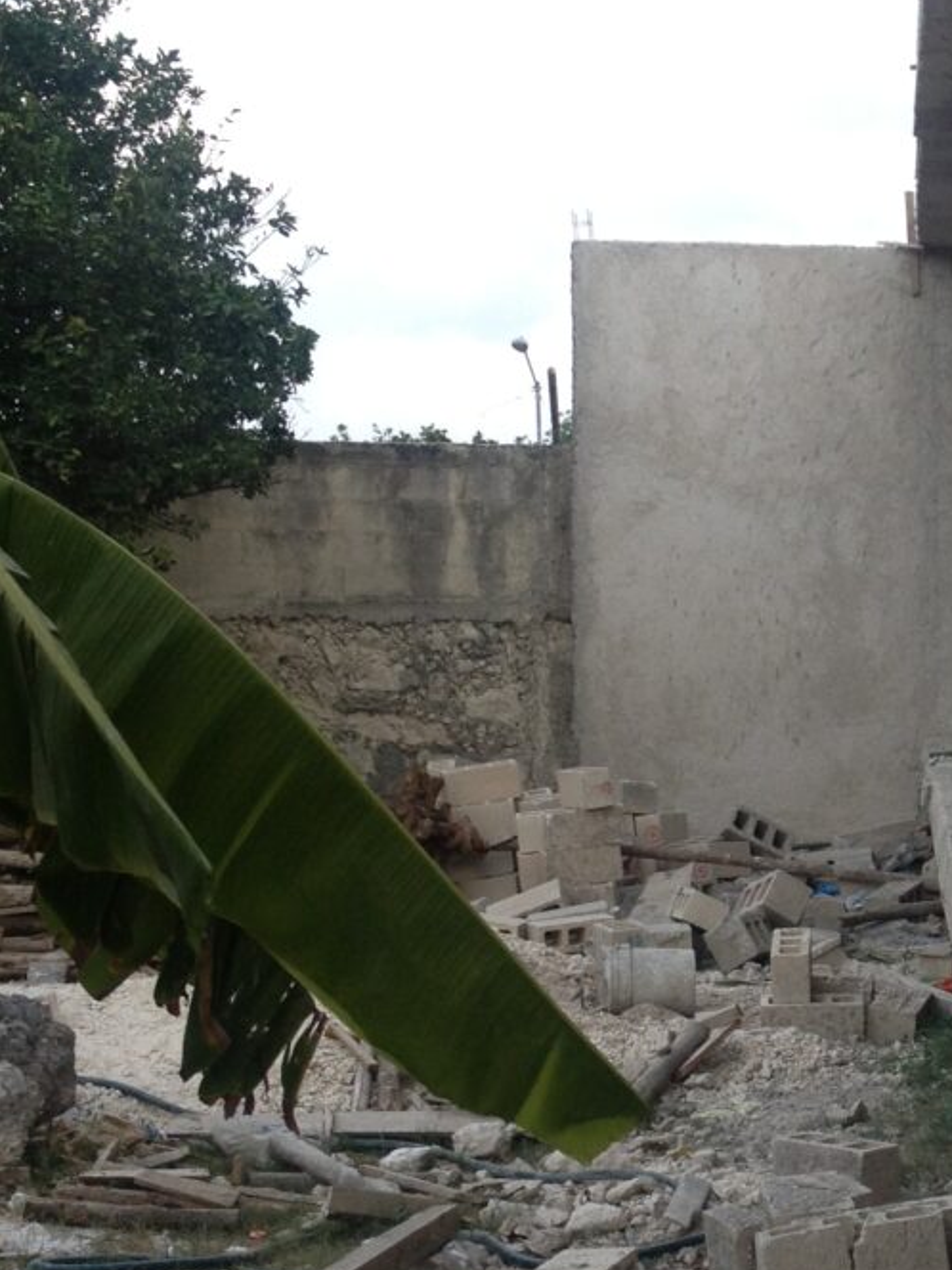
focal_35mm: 81
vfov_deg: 24.1
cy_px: 744
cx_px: 975
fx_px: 2970
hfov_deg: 17.7
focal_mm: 4.28
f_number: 2.4
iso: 64
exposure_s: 1/863
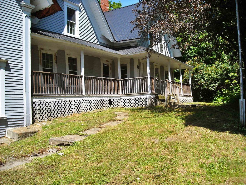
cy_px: 92
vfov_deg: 40.7
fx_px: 249
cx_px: 123
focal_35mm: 35
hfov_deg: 52.6
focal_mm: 5.7
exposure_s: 1/161
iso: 64
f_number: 5.6
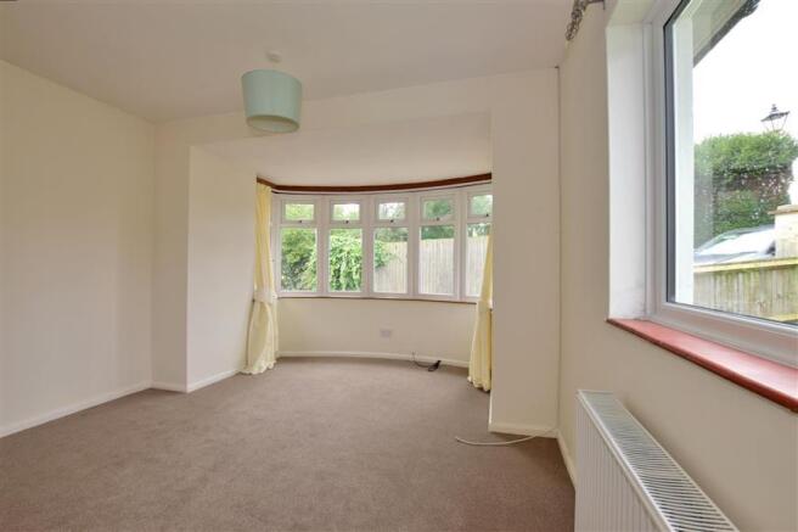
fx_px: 332
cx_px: 399
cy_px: 266
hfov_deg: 100.4
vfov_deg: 77.3
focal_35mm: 15
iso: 400
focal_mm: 10
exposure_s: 1/25
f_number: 11
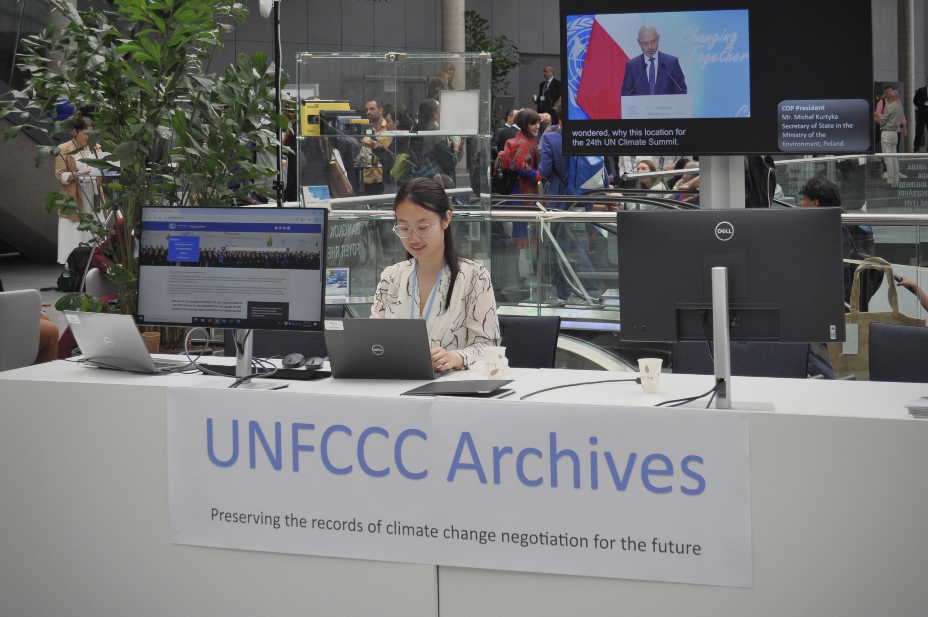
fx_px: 1313
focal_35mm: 51
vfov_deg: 26.4
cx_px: 464
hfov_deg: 38.9
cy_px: 308
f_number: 5.6
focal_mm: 34
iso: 400
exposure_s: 1/125
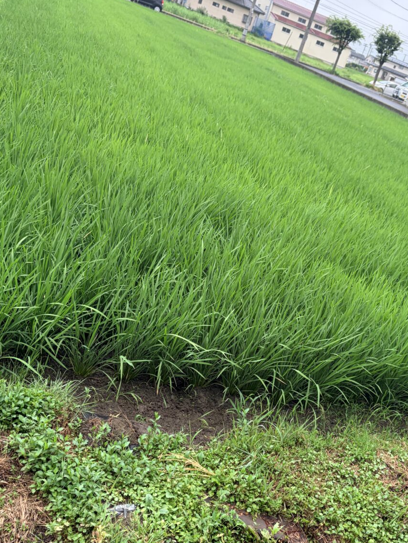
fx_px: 613
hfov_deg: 36.5
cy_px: 296
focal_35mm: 39
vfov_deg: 47.8
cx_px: 266
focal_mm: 5.96
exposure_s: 1/122
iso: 64
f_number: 1.6
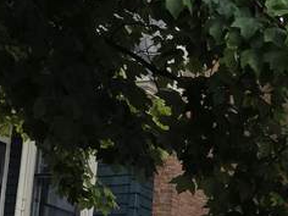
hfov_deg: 12.1
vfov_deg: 11.5
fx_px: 1040
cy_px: 300
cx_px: 727
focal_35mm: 125
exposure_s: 1/529
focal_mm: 6.3
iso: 12
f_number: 1.7
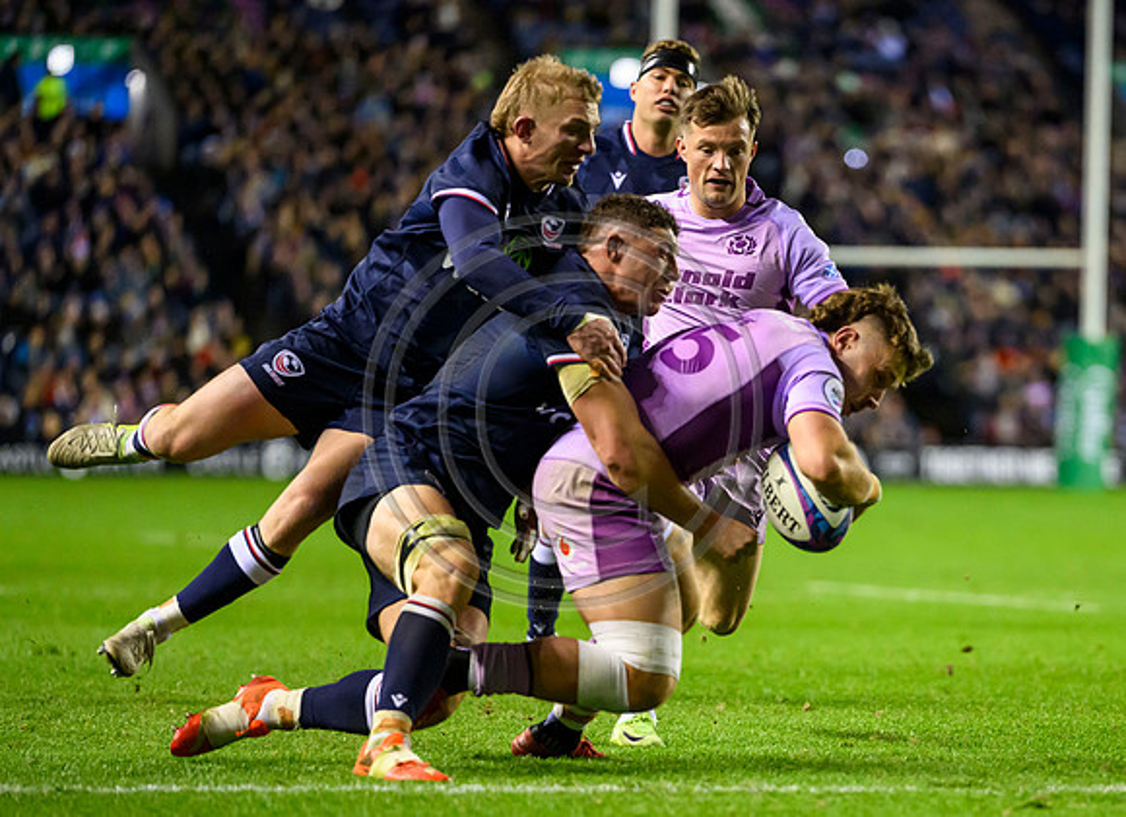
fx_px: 9632
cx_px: 795
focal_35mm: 300
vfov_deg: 4.9
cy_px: 563
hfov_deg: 6.7
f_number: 2.8
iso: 5000
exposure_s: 1/1000
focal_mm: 200
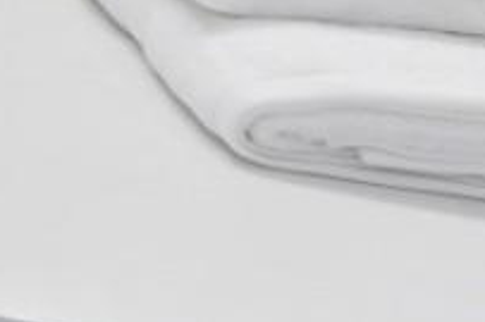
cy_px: -723
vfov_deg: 8.5
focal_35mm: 127
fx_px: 1712
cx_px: -1156
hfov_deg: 9.8
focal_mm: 15.9
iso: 400
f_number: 8
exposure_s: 1/40
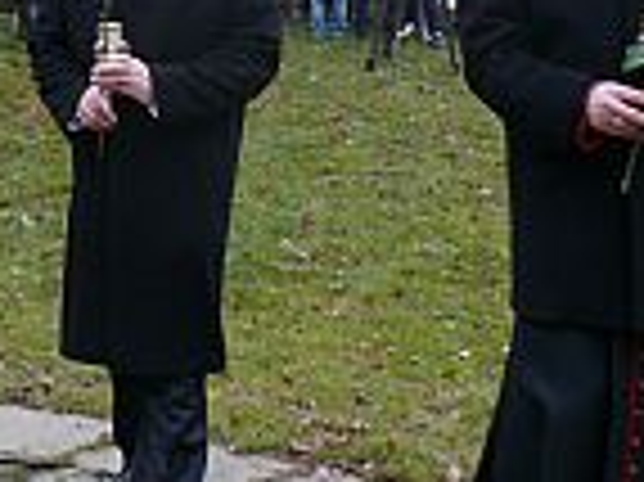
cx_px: -257
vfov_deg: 13.1
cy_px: -86
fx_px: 2045
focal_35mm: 110
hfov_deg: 16.6
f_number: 2.8
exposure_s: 1/80
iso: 100
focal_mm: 7.4
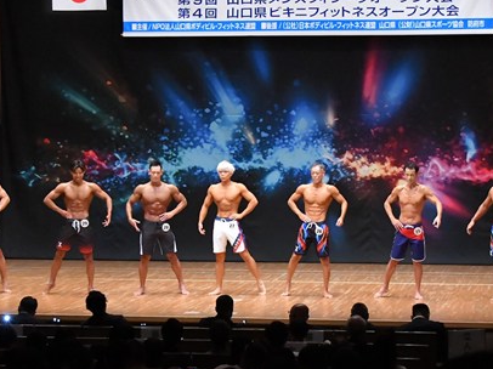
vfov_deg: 12.0
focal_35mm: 123
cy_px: 189
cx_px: 259
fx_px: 1751
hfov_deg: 16.0
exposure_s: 1/400
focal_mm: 45
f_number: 5.6
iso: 8000
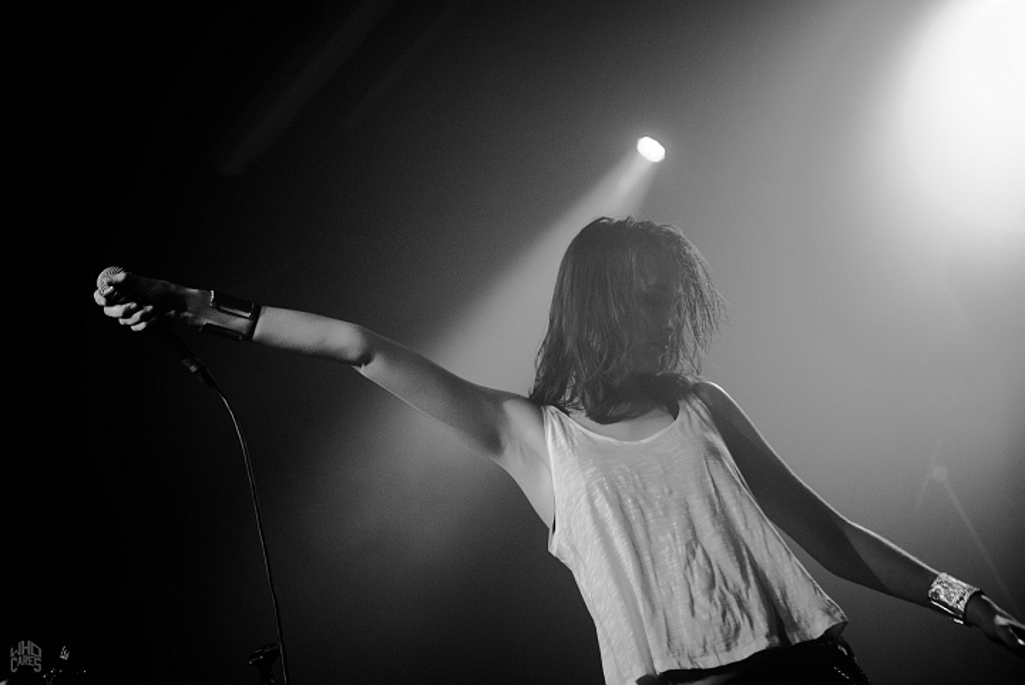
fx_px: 1852
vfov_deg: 21.0
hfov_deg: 30.9
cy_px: 342
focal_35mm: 65
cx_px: 512
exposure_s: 1/100
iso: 2000
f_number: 2.8
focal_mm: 65
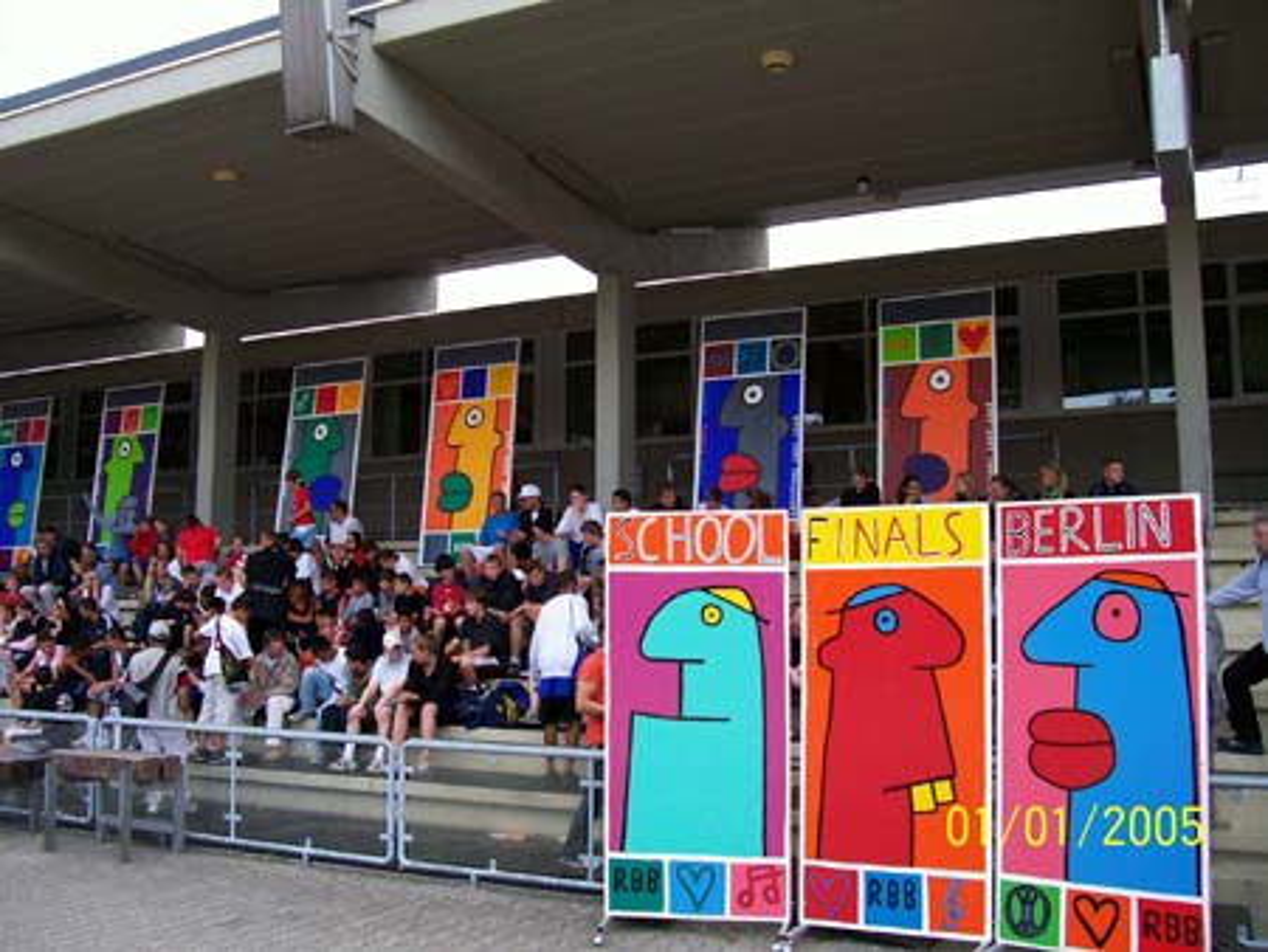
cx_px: 634
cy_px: 476
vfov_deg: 41.8
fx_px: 1246
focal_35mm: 34
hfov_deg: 53.9
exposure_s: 1/536
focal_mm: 5.6
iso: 80
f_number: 2.7
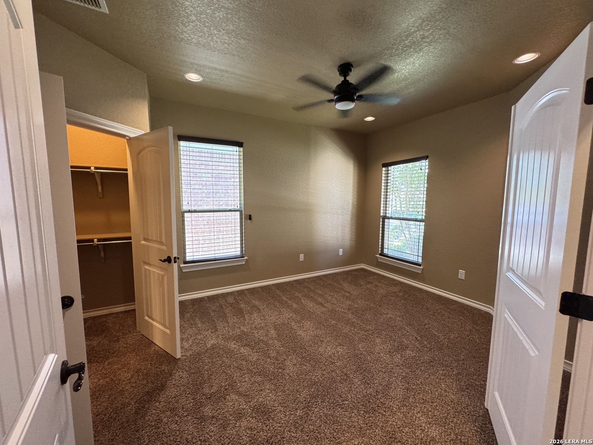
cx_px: 296
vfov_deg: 85.7
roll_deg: -0.5
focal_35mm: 14
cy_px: 222
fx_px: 240
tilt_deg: -5.6
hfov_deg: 102.1
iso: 400
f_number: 2.2
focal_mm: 2.22
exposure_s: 1/60
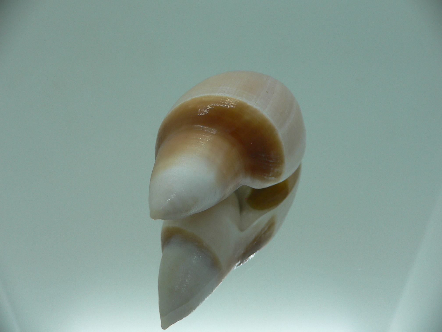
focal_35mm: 35
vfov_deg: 40.7
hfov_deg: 52.6
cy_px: 166
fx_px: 447
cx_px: 221
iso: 80
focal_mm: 4.6
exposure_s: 1/60
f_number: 2.8
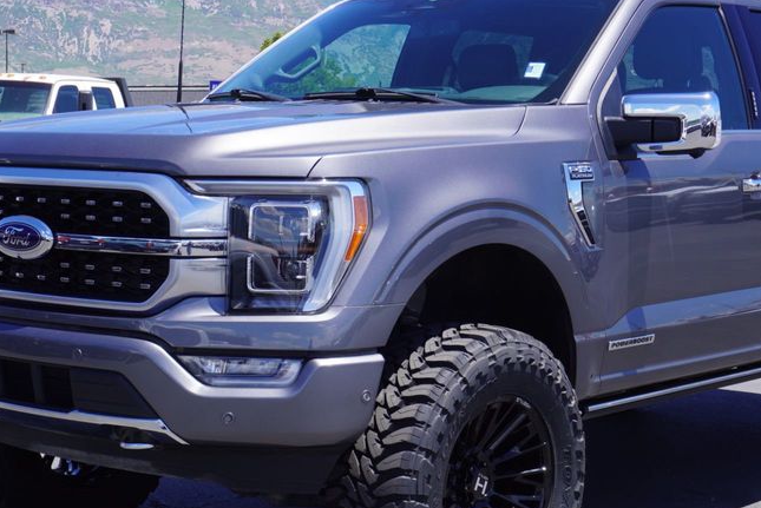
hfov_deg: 27.4
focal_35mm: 74
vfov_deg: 18.5
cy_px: 325
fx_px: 1561
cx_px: 448
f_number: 10
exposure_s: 1/125
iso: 100
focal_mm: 31
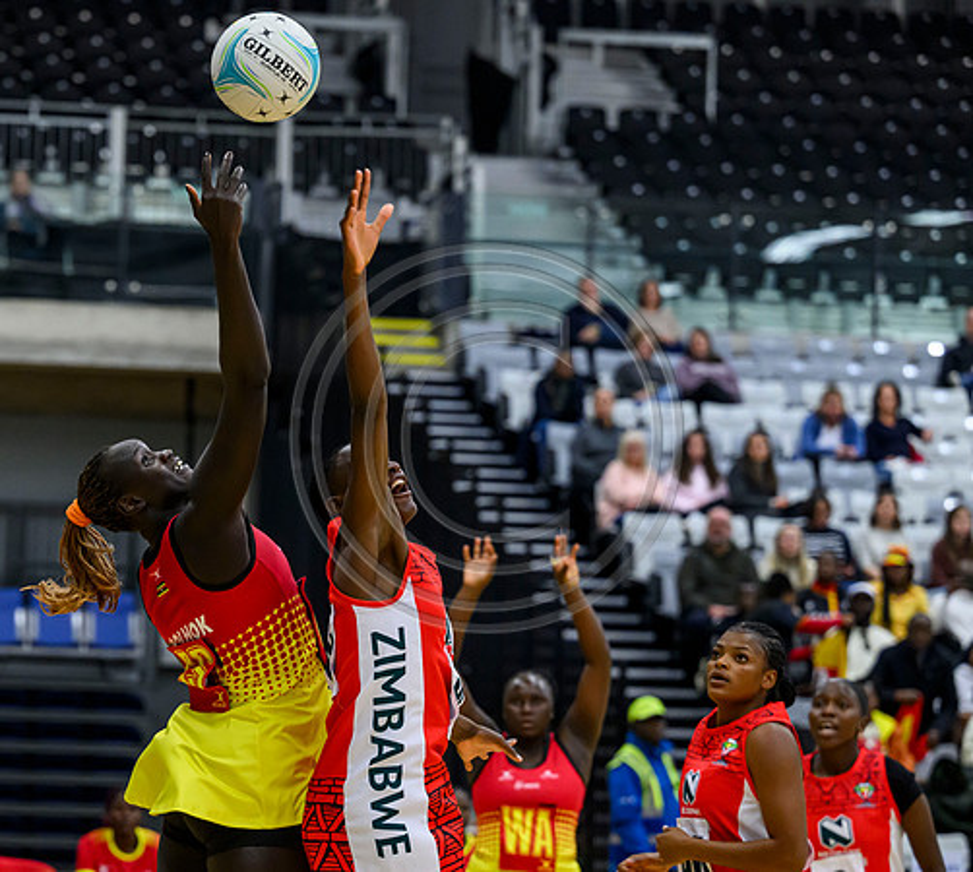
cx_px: 192
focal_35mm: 155
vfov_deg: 10.6
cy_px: 551
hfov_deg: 11.8
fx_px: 4684
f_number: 3.2
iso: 4000
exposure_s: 1/1000
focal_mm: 102
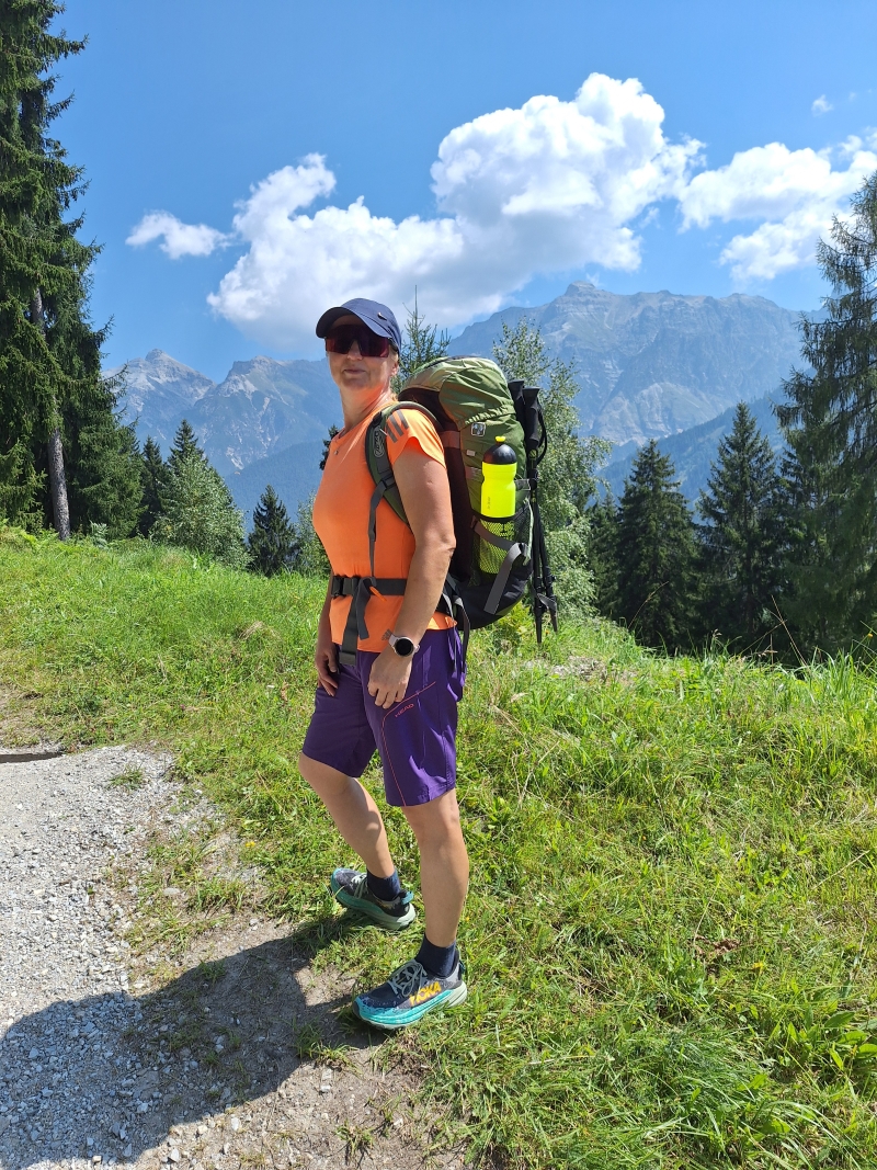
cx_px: 438
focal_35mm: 23
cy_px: 585
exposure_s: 1/2392
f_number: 1.8
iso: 40
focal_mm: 5.54
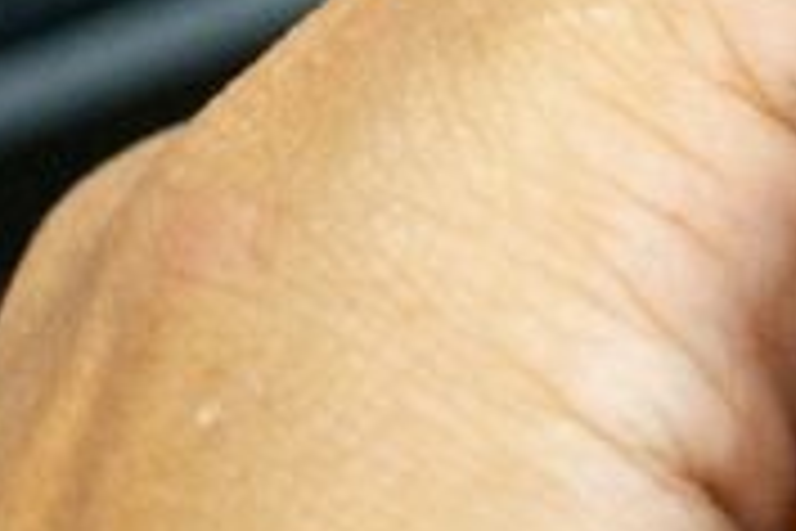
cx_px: 1552
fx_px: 5748
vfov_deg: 5.1
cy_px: -693
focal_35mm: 260
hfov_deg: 7.6
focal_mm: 30
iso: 2000
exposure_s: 1/160
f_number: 4
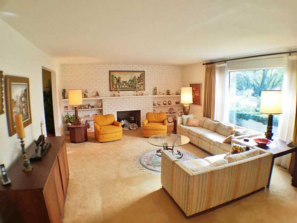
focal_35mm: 29
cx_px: 148
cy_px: 112
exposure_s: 1/50
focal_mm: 4.15
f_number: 2.2
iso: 40
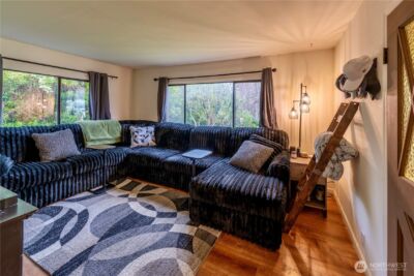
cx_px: 207
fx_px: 161
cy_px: 138
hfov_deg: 104.2
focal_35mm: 14
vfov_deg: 81.3
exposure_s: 1/15
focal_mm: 14
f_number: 8
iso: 320
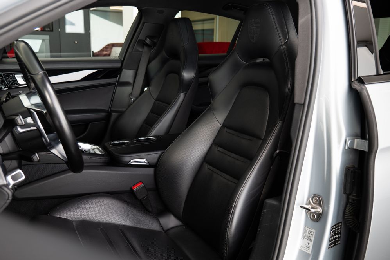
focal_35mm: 32
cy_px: 126
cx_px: 203
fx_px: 347
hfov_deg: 58.7
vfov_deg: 41.1
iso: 250
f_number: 5
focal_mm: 28
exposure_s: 1/50
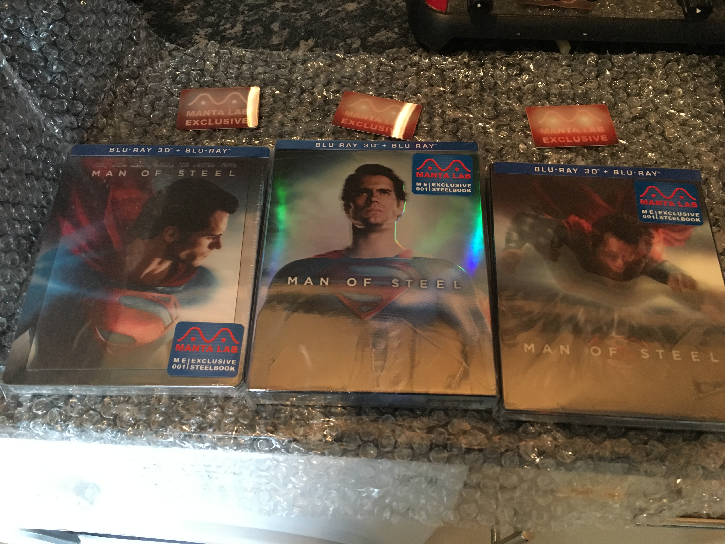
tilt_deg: -61.9
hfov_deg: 61.7
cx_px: 362
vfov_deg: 48.2
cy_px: 272
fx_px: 607
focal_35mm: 29
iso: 250
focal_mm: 4.15
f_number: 2.2
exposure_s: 1/25
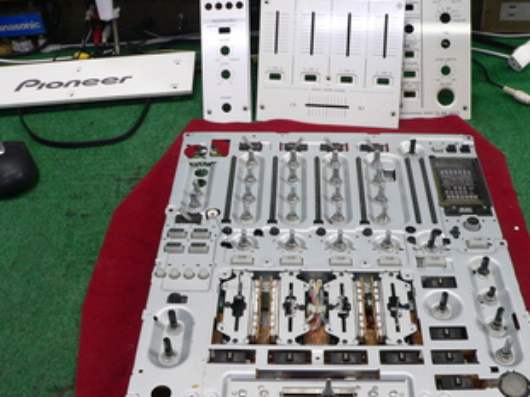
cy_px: 217
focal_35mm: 44
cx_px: 288
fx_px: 673
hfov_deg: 42.9
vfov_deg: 32.8
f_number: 2.8
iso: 200
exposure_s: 1/30
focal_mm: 6
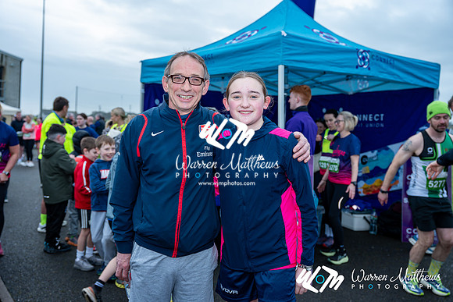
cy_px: 151
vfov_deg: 36.0
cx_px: 226
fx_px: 466
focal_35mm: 37
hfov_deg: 51.9
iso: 100
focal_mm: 37
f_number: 4
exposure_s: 1/200
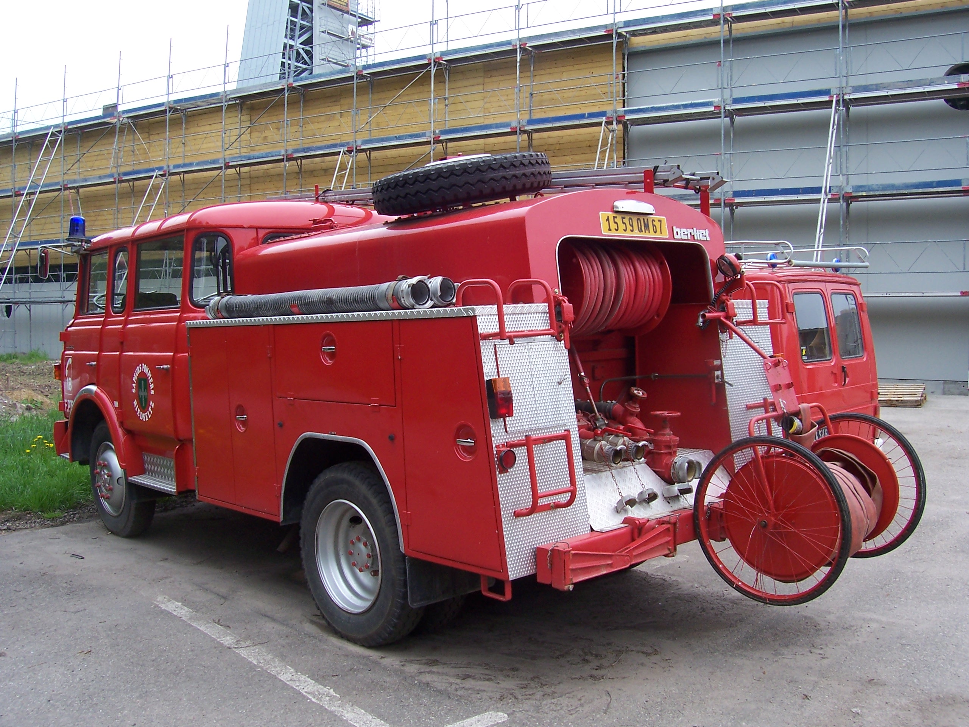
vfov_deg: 41.8
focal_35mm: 34
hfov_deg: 54.0
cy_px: 364
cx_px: 484
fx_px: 952
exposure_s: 1/125
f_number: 5.6
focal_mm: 5.6
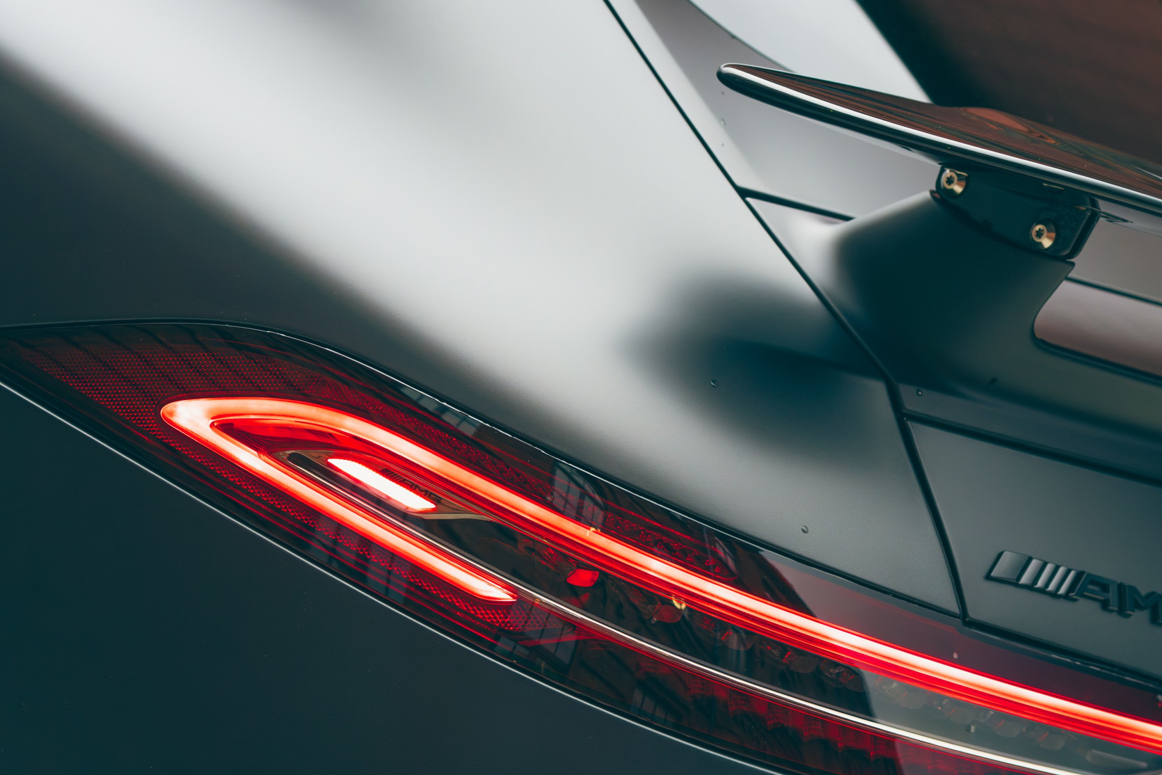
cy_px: 607
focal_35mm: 129
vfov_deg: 10.6
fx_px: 4164
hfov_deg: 15.8
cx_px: 836
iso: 800
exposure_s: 1/80
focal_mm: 74
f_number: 4
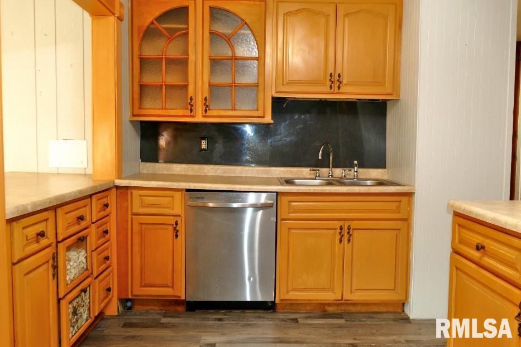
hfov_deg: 65.5
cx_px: 260
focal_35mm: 28
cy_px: 174
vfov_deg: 46.4
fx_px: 405
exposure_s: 1/40
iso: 400
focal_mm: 10.36
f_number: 2.9
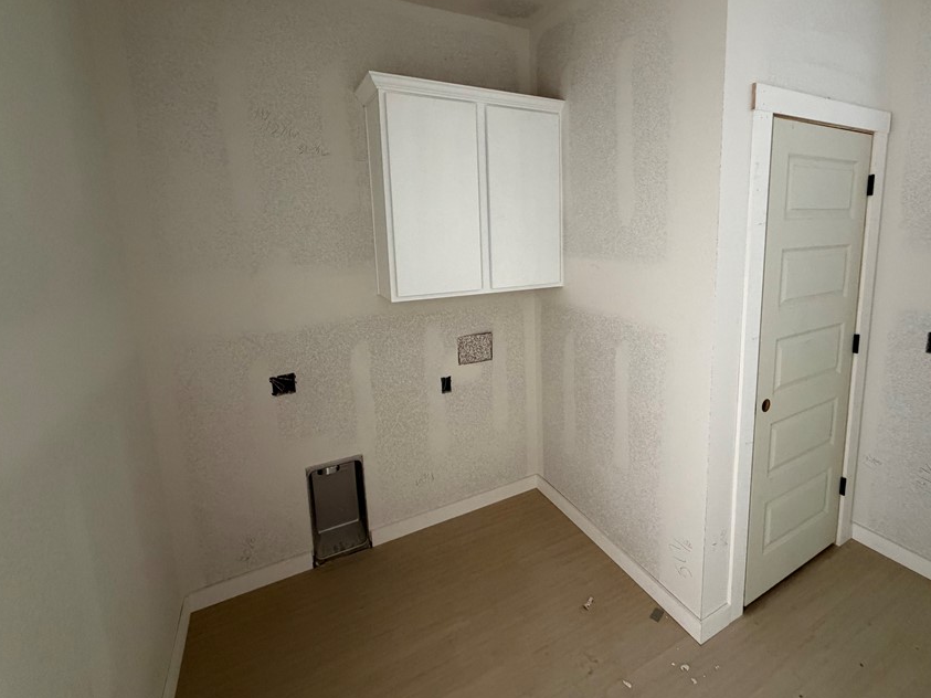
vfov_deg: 74.3
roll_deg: +0.7
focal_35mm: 17
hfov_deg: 90.4
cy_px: 297
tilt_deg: -9.2
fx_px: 457
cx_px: 533
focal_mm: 2.22
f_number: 2.2
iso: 400
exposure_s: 1/60
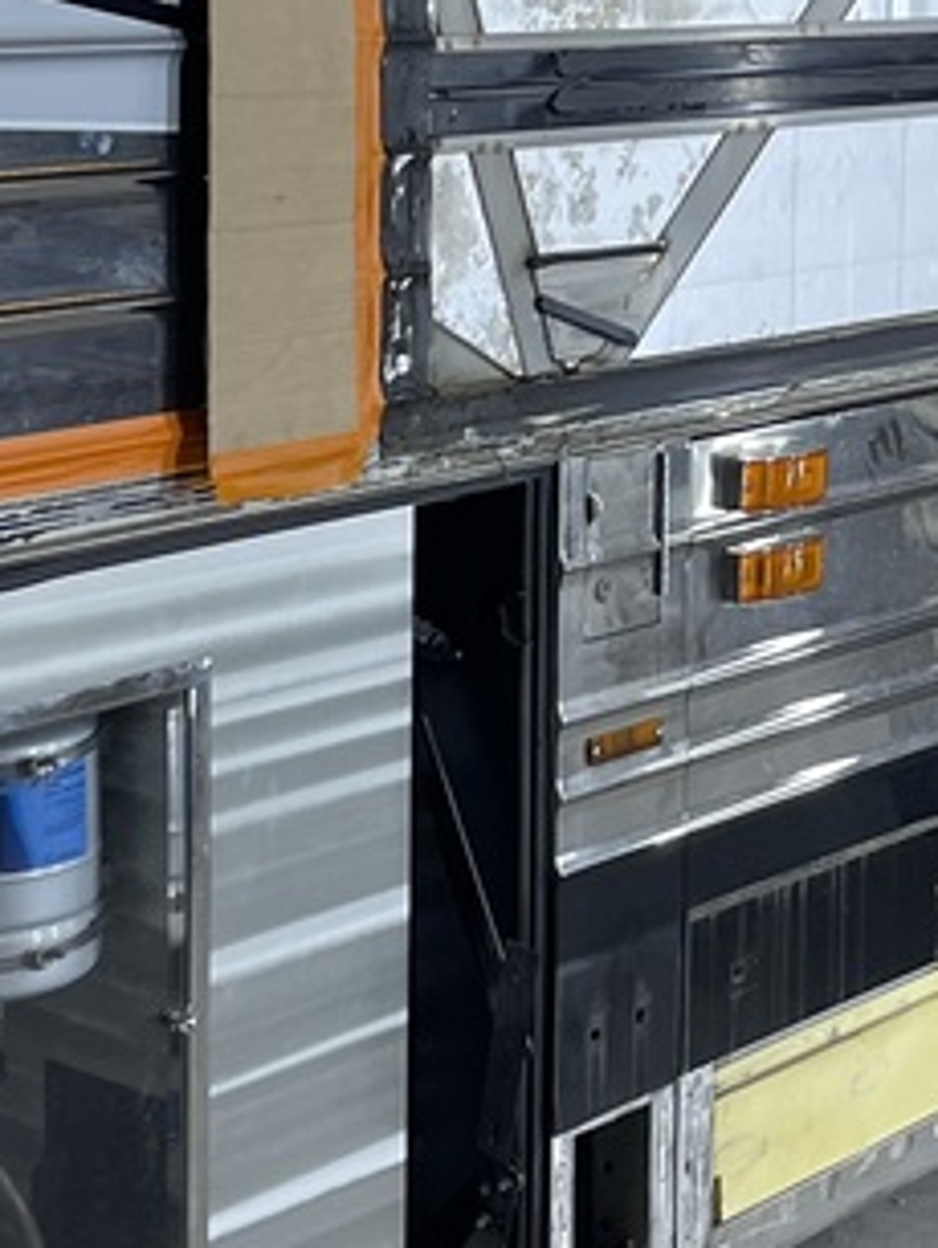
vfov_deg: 22.3
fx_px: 3139
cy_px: 367
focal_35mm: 87
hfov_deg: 17.0
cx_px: 469
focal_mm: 5.1
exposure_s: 1/120
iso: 125
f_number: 1.6
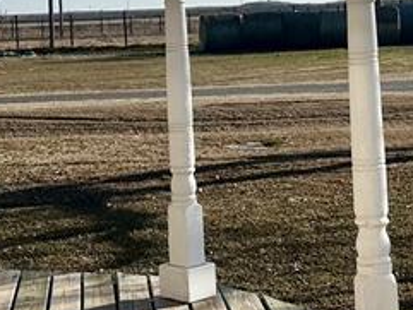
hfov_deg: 19.2
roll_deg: +2.7
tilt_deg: -4.5
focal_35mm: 102
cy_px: 84
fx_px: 1218
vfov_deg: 14.5
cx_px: 117
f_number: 1.78
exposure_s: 1/6211
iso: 80
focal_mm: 6.86
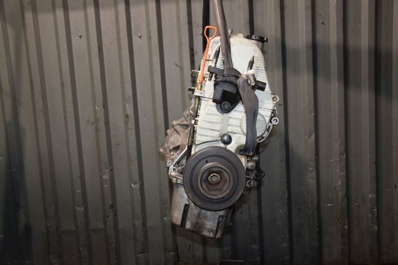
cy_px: 132
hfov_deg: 49.6
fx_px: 431
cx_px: 199
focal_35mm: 39
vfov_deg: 34.2
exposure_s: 1/60
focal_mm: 26
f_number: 5
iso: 800
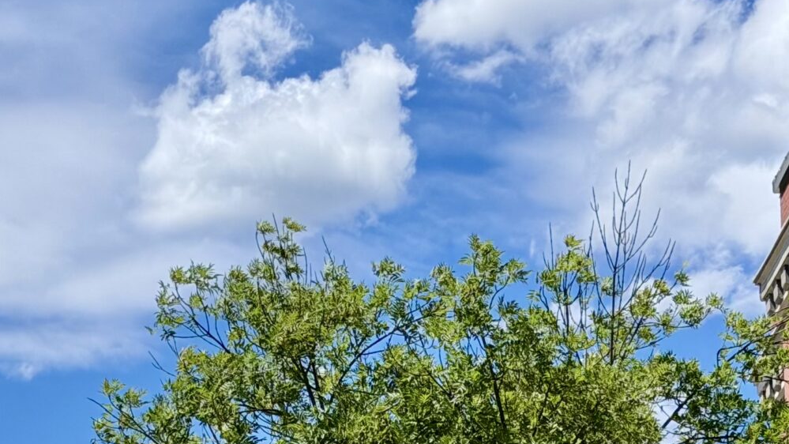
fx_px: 2804
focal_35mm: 134
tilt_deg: +10.8
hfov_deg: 16.0
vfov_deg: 8.8
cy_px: 700
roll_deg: +1.0
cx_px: 303
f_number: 1.78
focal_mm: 6.76
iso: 64
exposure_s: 1/5587
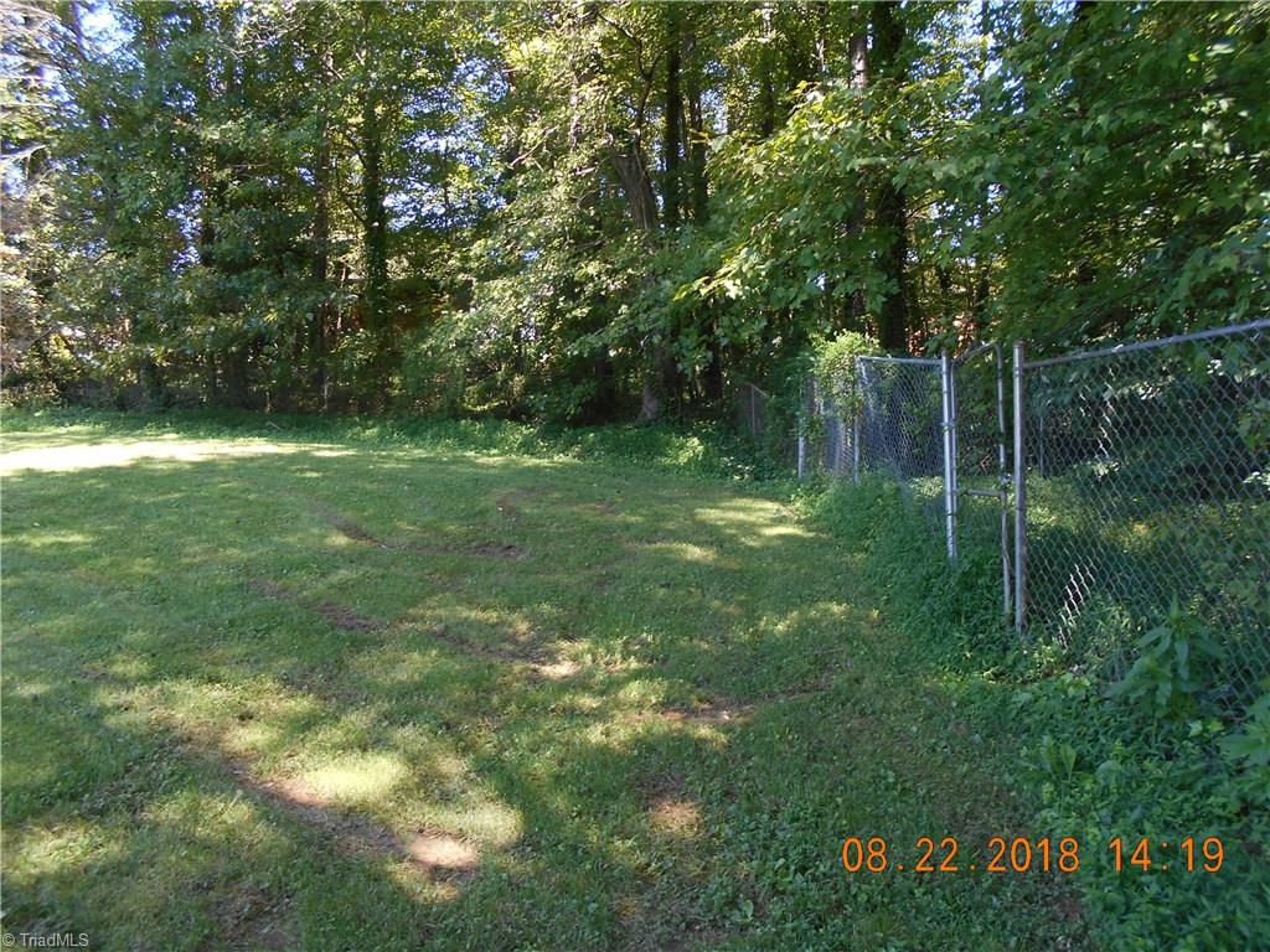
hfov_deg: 67.3
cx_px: 635
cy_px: 476
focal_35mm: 26
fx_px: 954
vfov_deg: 53.1
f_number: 3.2
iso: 80
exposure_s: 1/60
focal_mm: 4.6
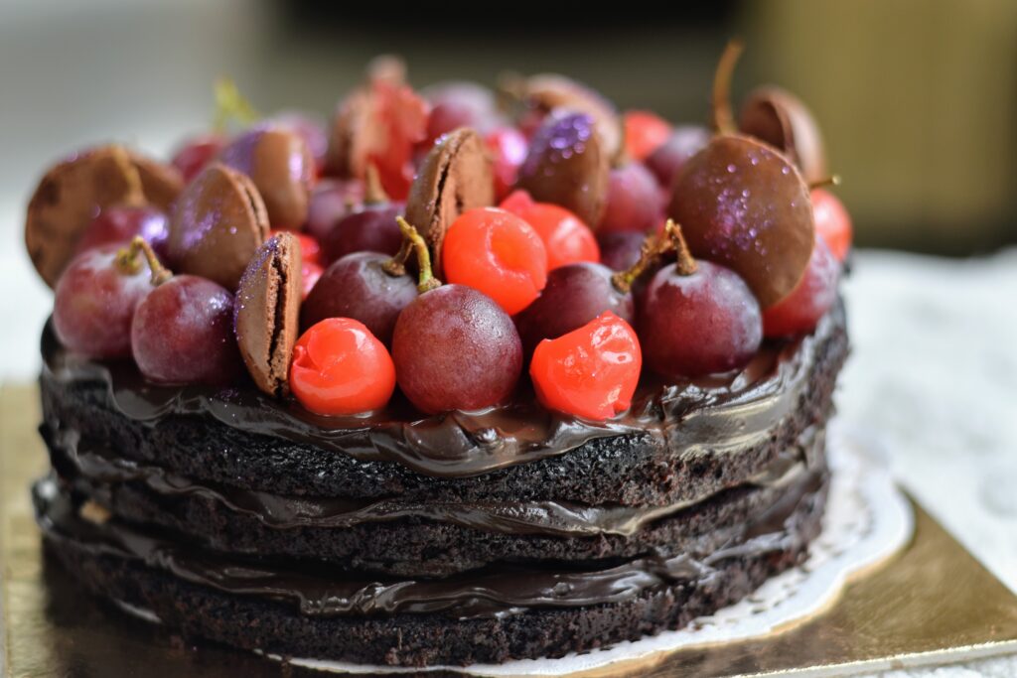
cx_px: 508
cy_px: 339
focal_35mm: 75
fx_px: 2119
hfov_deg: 27.0
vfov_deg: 18.2
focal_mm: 50
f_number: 2.5
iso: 100
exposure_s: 1/125
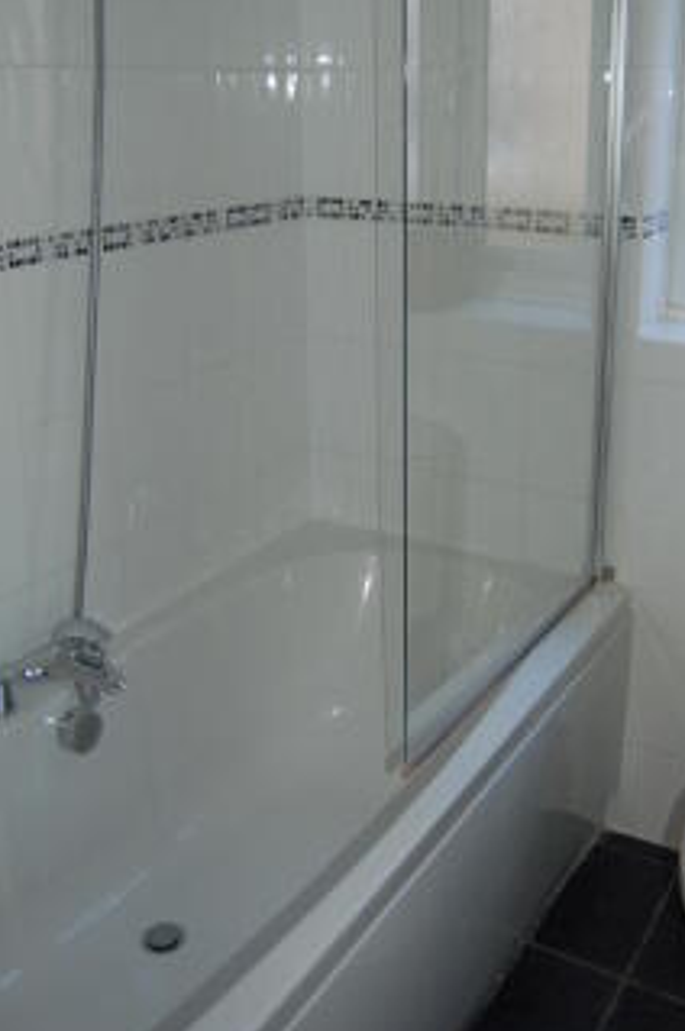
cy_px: 383
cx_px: 364
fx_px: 1058
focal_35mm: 37
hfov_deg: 35.9
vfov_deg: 51.4
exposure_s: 1/60
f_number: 3.5
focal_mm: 18
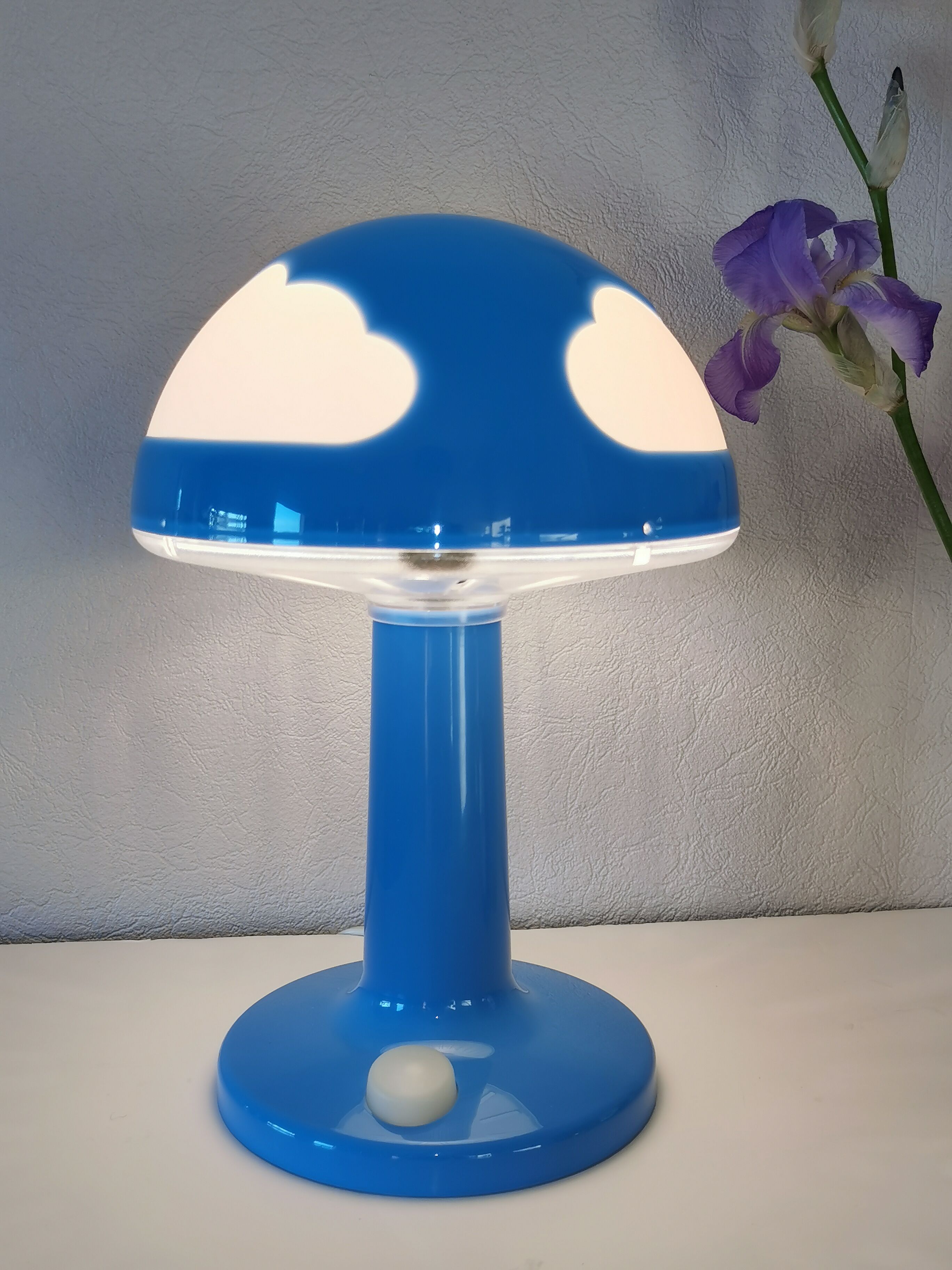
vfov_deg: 50.1
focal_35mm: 37
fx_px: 1357
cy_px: 635
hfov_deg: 38.7
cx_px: 476
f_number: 1.8
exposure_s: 1/101
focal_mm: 5.58
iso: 50
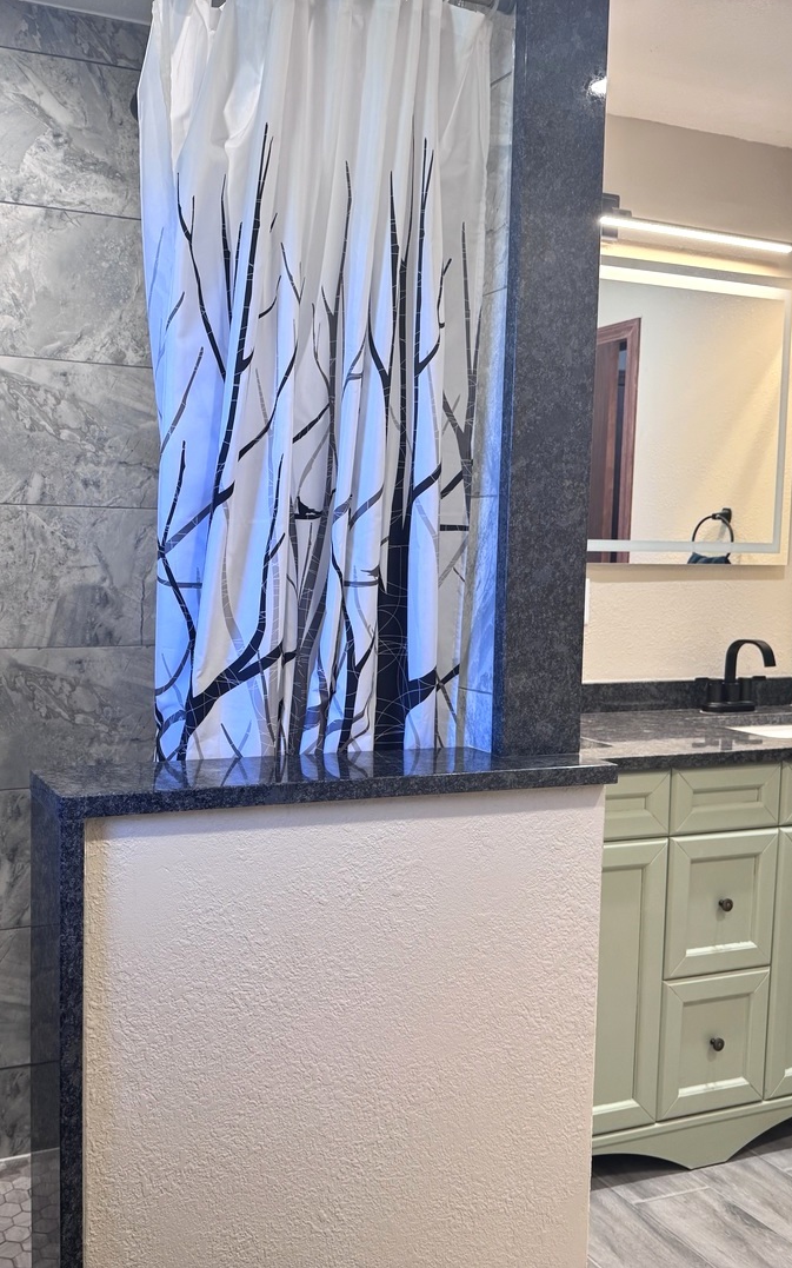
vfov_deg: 56.7
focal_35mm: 34
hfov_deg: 36.8
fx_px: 1174
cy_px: 633
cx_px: 254
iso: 160
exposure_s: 1/120
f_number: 1.78
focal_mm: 6.76
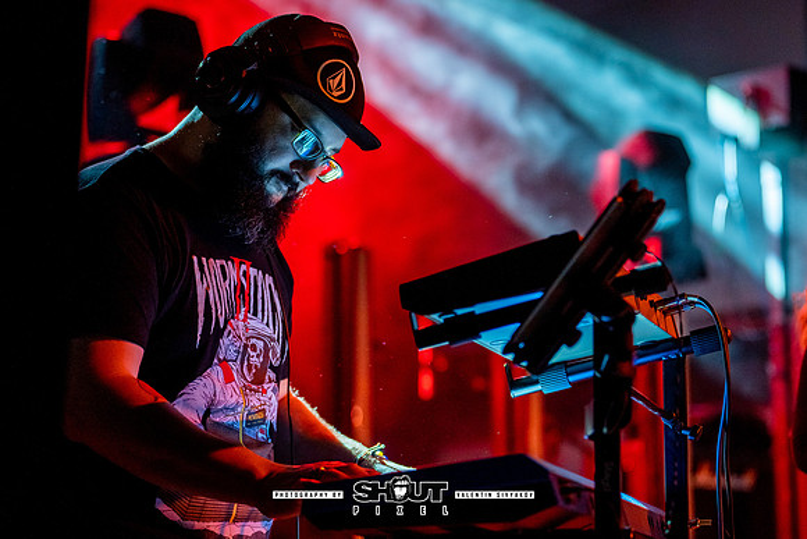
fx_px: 2348
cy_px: 279
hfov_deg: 19.5
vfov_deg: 13.1
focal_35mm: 105
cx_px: 436
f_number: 2.8
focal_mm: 97
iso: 1250
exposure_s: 1/320
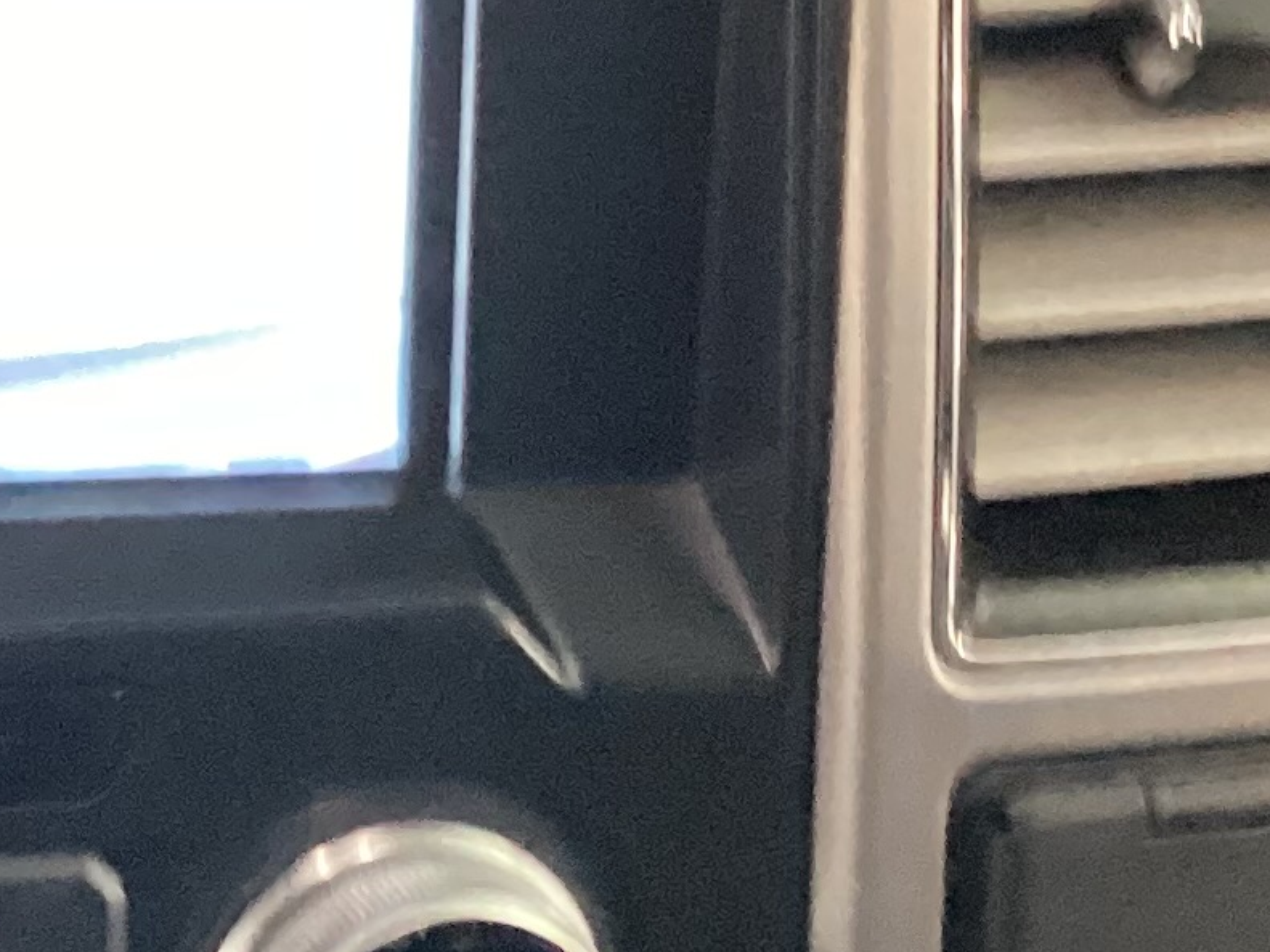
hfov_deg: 14.9
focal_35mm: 128
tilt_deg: -31.2
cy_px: 620
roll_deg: -1.0
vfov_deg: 11.6
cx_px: -206
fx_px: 4695
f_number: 2.4
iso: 400
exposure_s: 1/33
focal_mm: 3.3
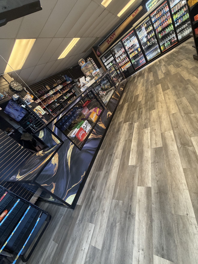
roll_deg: +37.8
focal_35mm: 14
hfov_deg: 85.7
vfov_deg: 102.1
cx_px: 99
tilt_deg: -23.9
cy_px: 132
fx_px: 107
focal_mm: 2.22
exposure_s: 1/60
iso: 200
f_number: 2.2
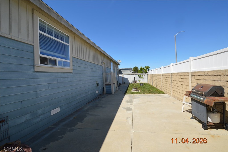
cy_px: 76
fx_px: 95
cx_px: 114
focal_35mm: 15
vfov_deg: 77.2
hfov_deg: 100.5
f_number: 9
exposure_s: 1/200
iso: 100
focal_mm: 10
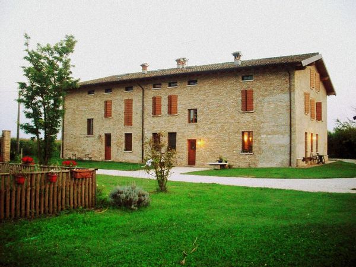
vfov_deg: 37.7
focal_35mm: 38
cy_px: 134
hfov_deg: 49.0
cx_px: 178
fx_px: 391
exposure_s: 1/40
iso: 200
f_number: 2.8
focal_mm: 6.2
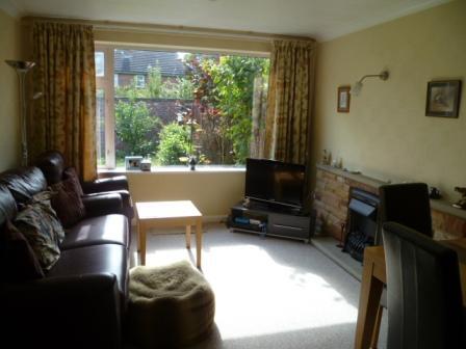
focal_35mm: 28
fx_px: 377
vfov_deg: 49.7
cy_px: 174
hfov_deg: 63.4
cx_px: 233
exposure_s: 1/125
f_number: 2.8
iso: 80
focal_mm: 5
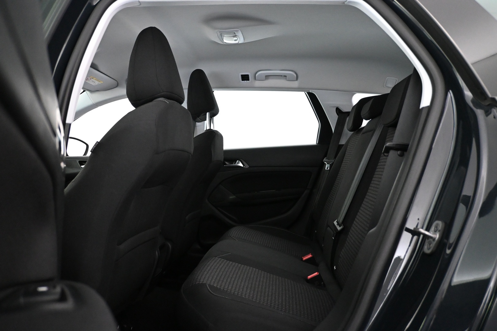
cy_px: 166
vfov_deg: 46.8
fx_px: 383
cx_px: 248
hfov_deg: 65.9
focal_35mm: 28
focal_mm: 18.5
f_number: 3.8
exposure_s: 1/60
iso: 4000
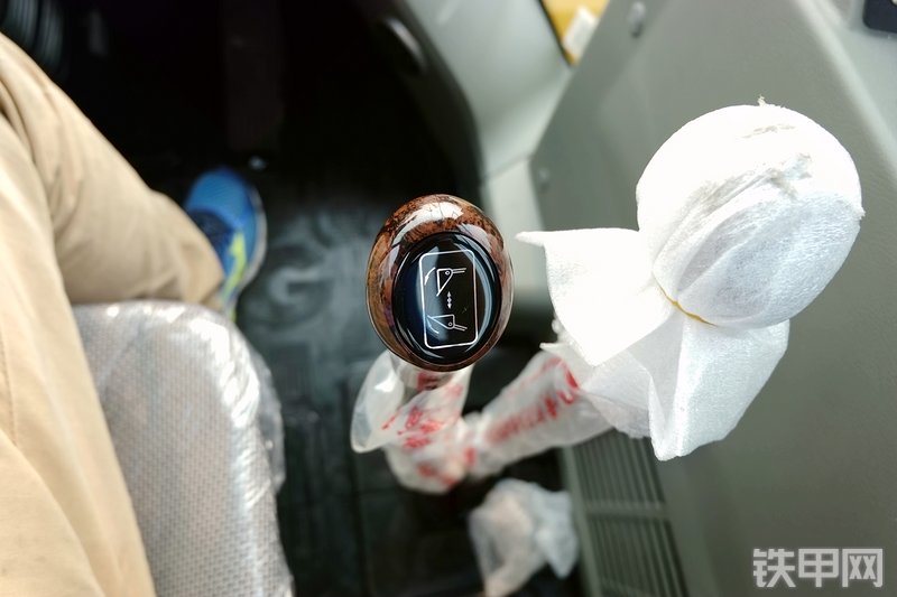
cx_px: 448
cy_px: 298
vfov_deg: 53.1
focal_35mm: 24
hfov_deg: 73.8
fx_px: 598
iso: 100
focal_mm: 16
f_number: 3.5
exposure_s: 1/105
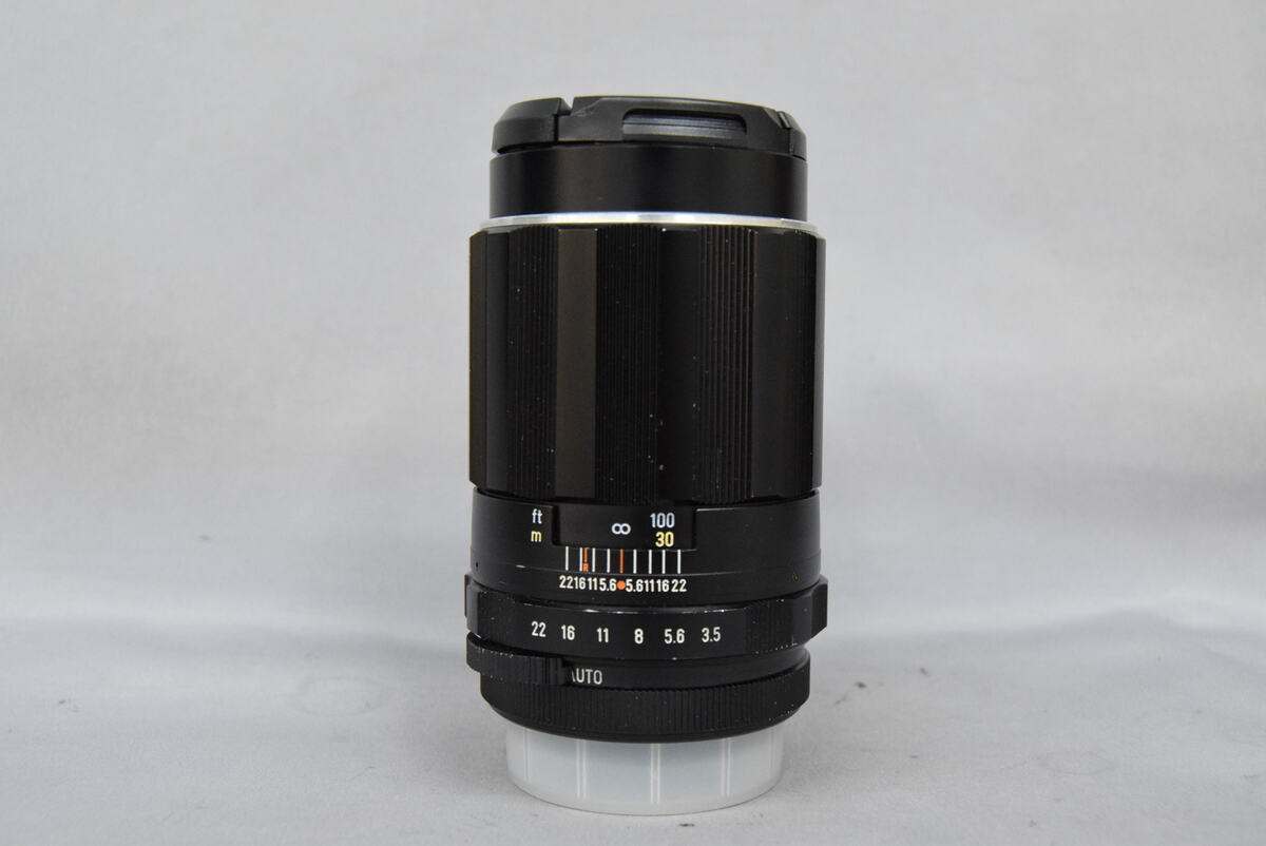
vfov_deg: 31.9
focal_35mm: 42
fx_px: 1478
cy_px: 423
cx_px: 633
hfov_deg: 46.4
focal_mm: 28
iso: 3200
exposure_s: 1/125
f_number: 8
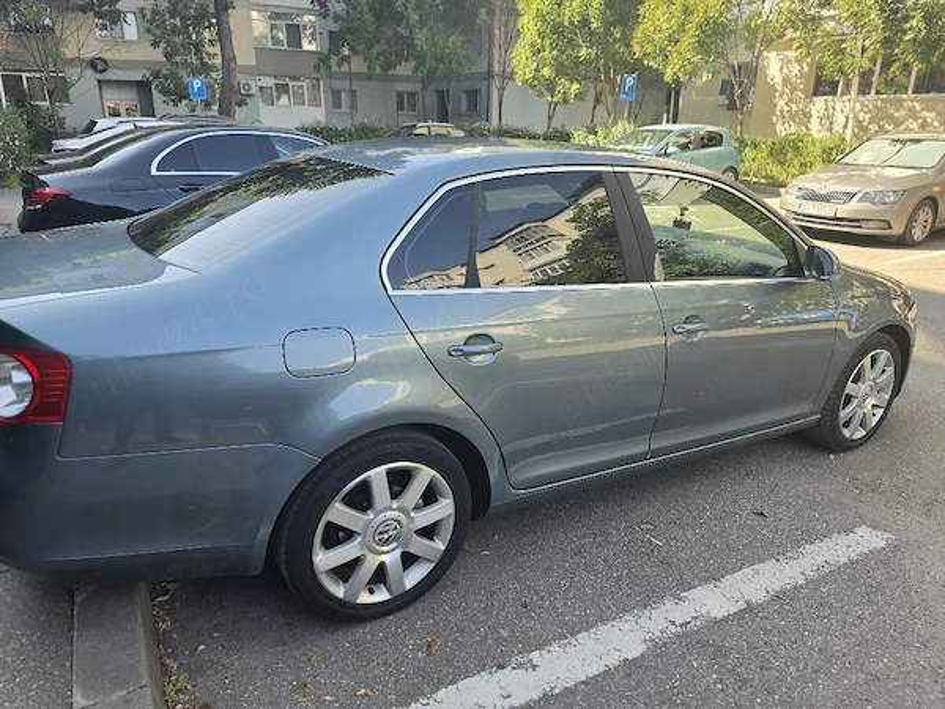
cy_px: 354
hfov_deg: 73.9
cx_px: 472
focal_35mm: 23
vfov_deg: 58.9
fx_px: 628
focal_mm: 6.5
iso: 20
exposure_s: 1/370
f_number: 1.4
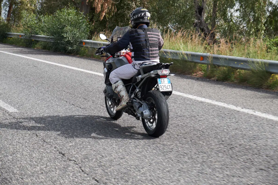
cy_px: 92
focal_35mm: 74
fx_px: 571
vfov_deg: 18.4
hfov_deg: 27.3
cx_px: 139
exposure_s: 1/640
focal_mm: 49.4
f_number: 5
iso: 320
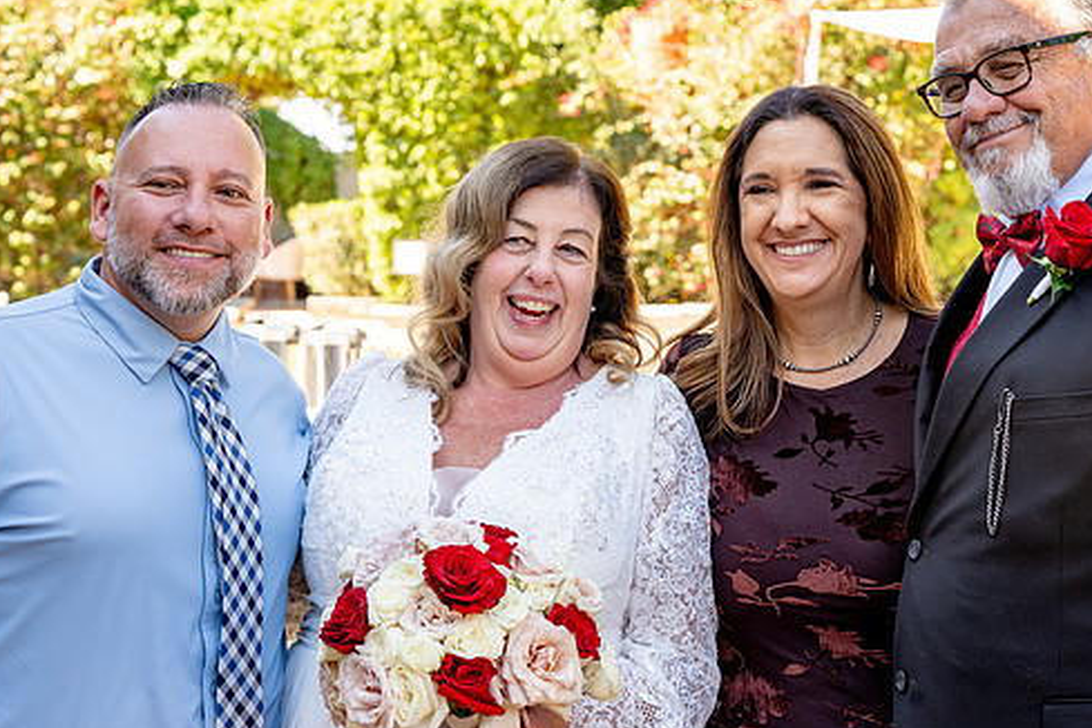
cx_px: 585
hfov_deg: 24.5
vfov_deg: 16.5
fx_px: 2517
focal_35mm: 83
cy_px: 367
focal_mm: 70
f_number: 7.1
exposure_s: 1/250
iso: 800
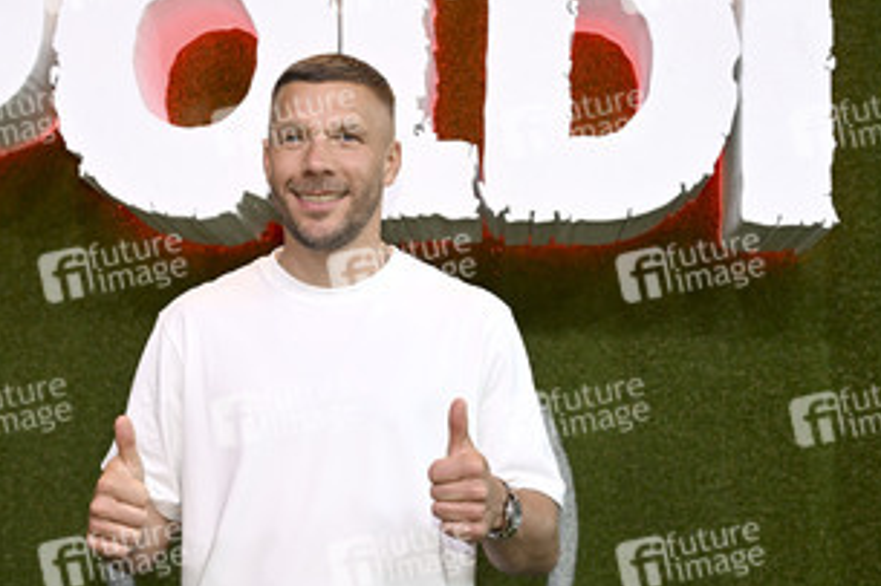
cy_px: 196
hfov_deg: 27.3
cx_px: 325
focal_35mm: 74
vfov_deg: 18.4
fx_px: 1810
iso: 800
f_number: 4
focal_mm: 50
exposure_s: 1/250
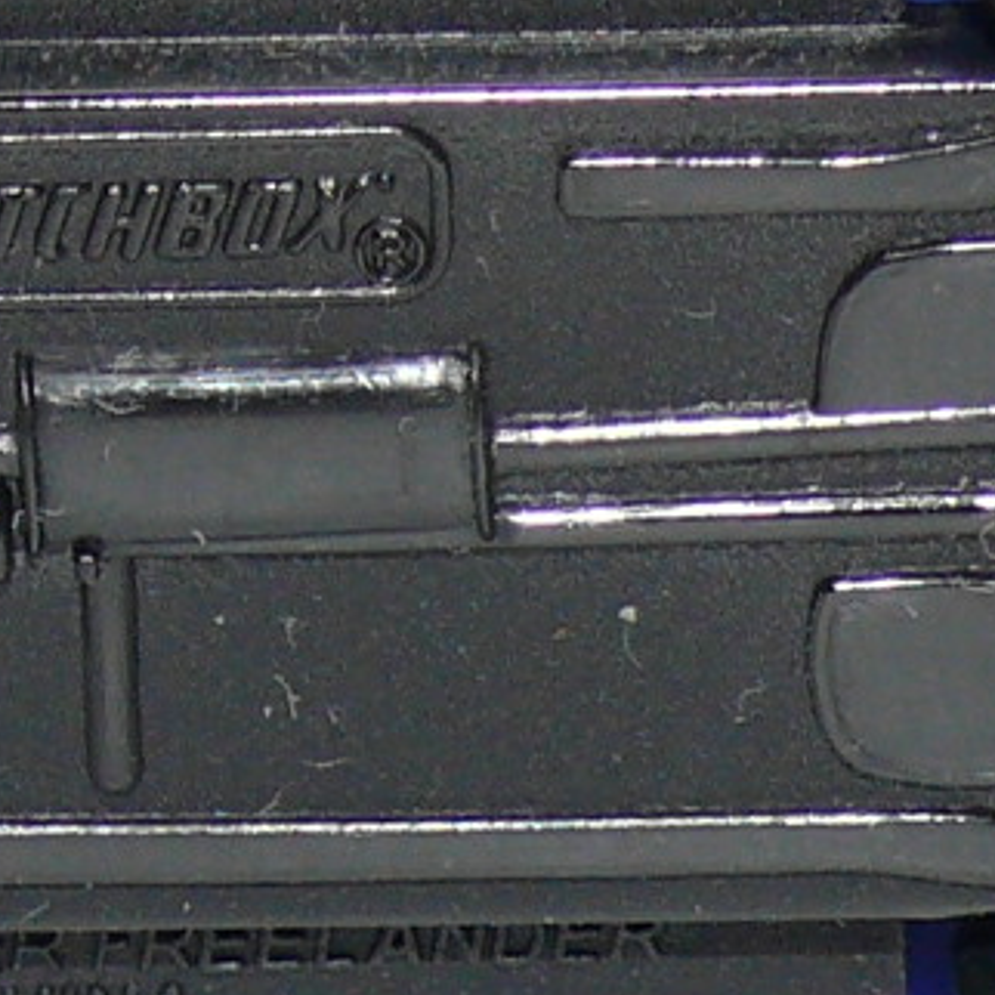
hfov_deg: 3.9
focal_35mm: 452
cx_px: 247
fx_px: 14699
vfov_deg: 3.9
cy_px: 287
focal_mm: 13.5
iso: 100
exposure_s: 1/30
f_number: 4
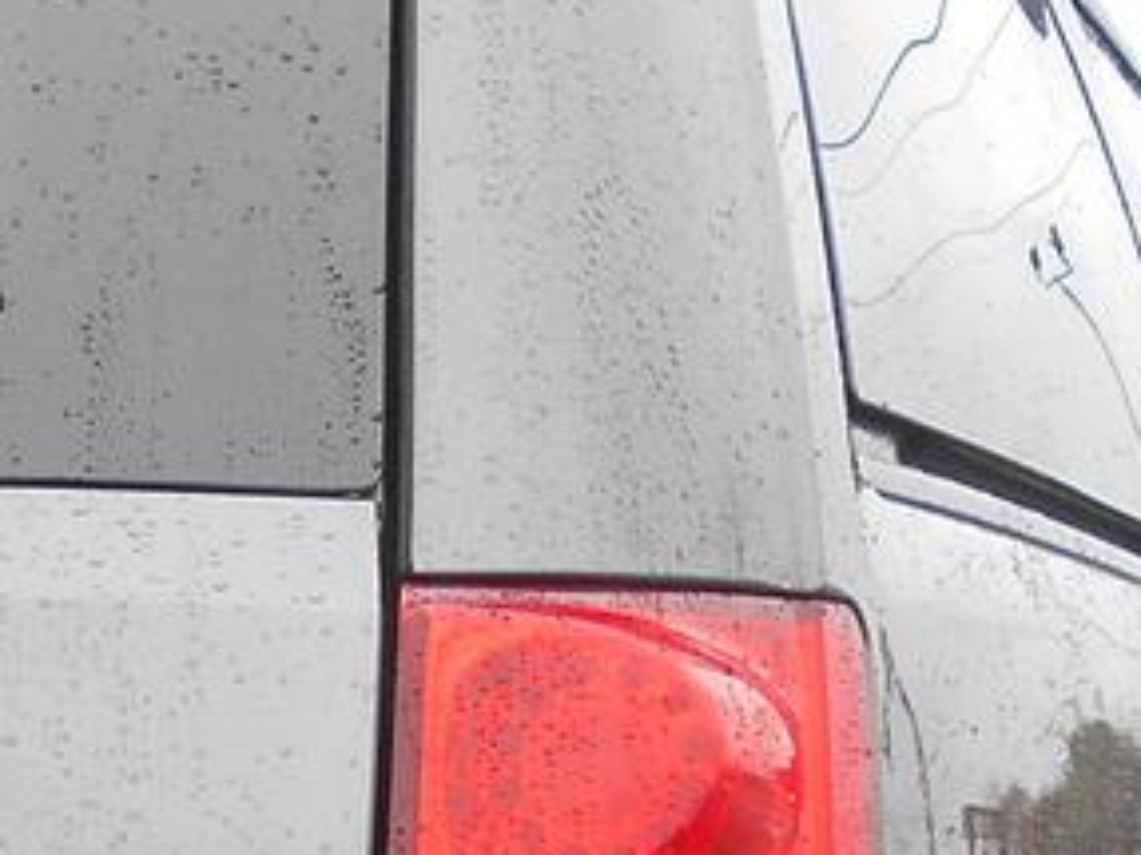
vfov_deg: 12.5
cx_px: -159
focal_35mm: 116
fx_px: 3822
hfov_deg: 16.4
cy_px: 1002
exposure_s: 1/160
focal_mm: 4.6
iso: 80
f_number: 3.2
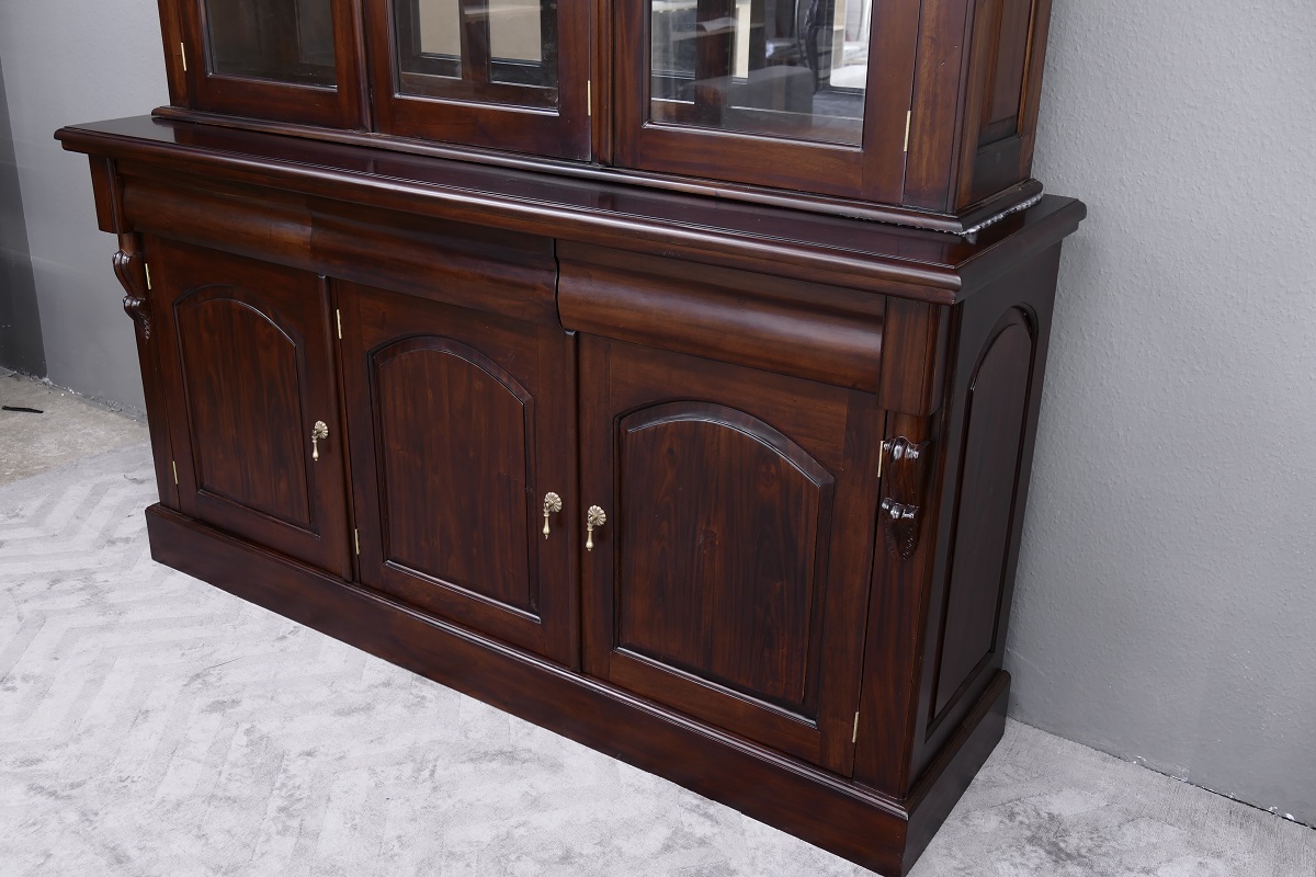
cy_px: 438
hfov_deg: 55.8
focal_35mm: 34
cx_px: 658
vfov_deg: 38.9
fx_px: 1243
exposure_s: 1/3.2
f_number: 3.1
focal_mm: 12.38
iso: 125
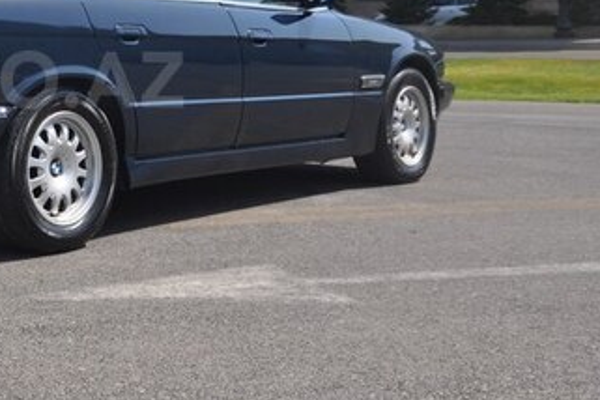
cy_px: 80
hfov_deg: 25.0
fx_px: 1284
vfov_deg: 17.6
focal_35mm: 77
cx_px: -7
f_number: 9
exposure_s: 1/320
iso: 200
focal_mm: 25
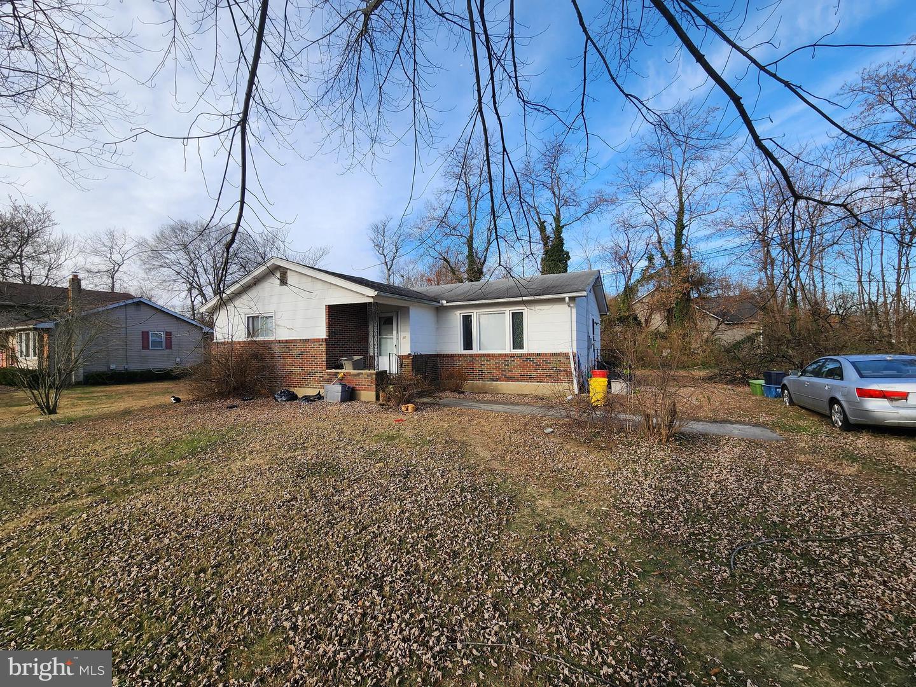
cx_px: 458
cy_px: 344
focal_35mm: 13
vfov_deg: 89.9
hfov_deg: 106.2
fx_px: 344
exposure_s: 1/809
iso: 50
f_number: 2.2
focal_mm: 2.2
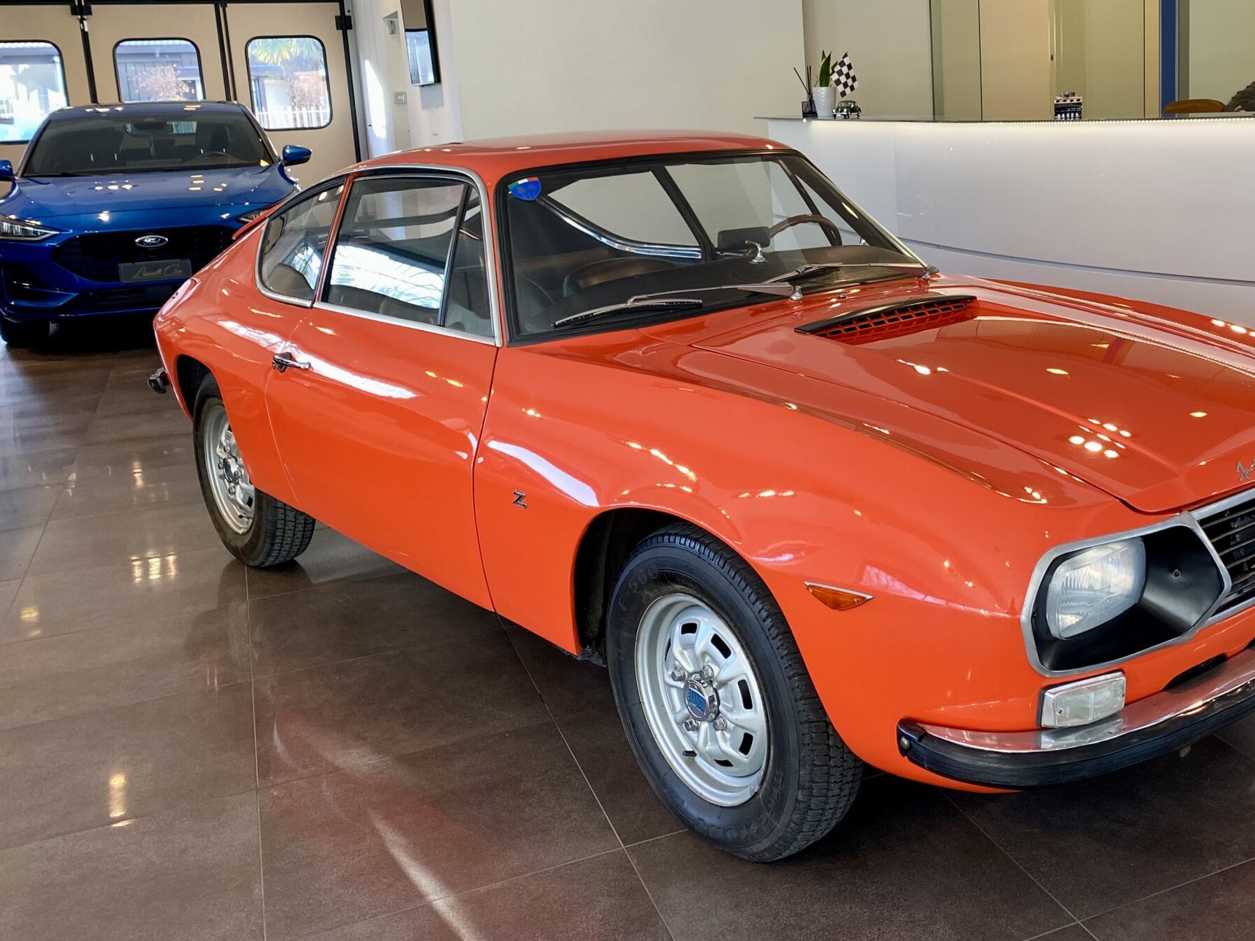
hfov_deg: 48.9
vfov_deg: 38.3
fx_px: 1341
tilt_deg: -9.5
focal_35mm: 37
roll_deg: +1.7
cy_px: 324
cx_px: 882
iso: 64
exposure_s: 1/100
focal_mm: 4.25
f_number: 1.8
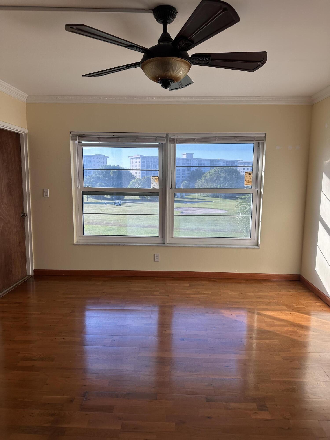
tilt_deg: -6.3
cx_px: 165
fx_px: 305
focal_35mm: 24
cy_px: 220
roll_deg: -2.3
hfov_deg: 56.8
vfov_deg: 71.6
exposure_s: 1/419
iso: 80
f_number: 1.78
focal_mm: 6.86
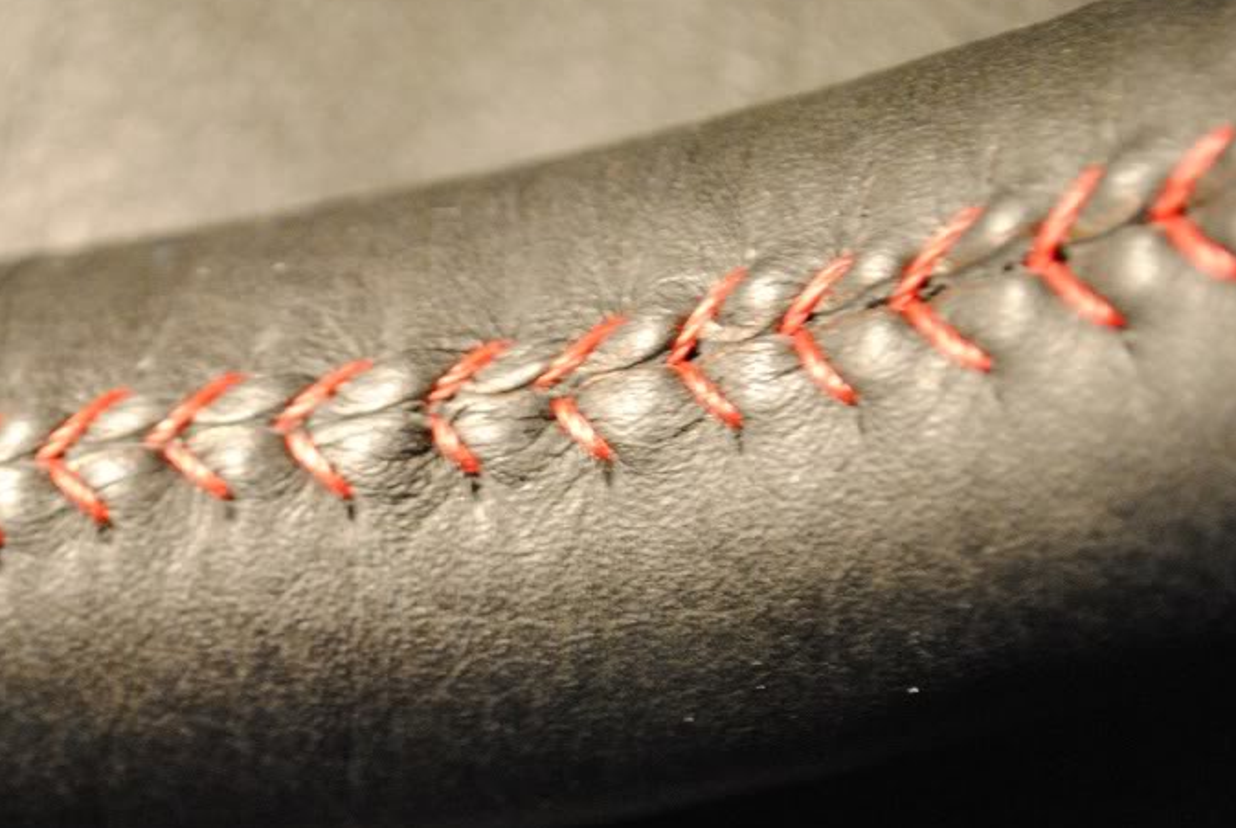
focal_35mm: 114
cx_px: 343
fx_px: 3920
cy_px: 601
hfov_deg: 17.8
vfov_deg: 12.0
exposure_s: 1/6
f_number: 5.6
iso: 1600
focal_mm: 50
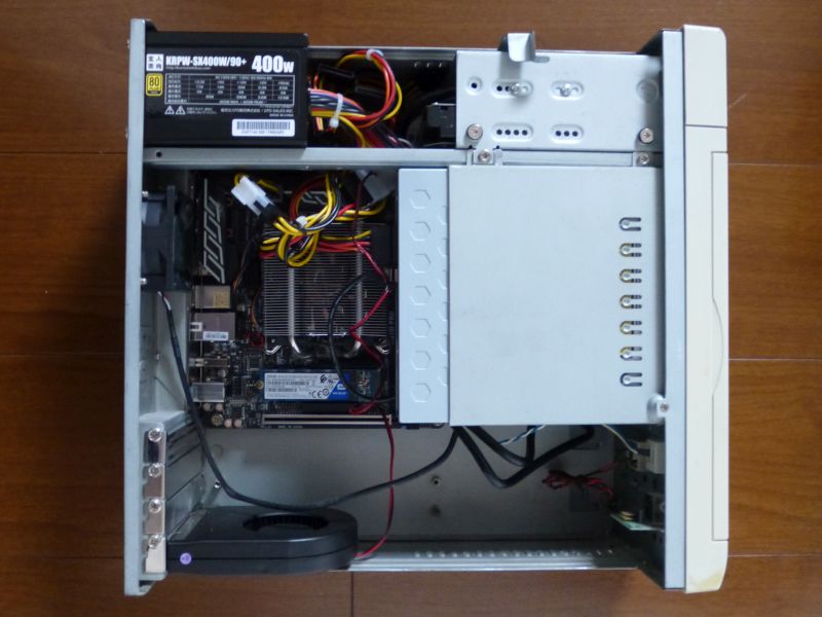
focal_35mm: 24
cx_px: 411
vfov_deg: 56.8
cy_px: 308
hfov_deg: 71.6
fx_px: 570
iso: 400
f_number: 2.8
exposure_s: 1/10
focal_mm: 4.3
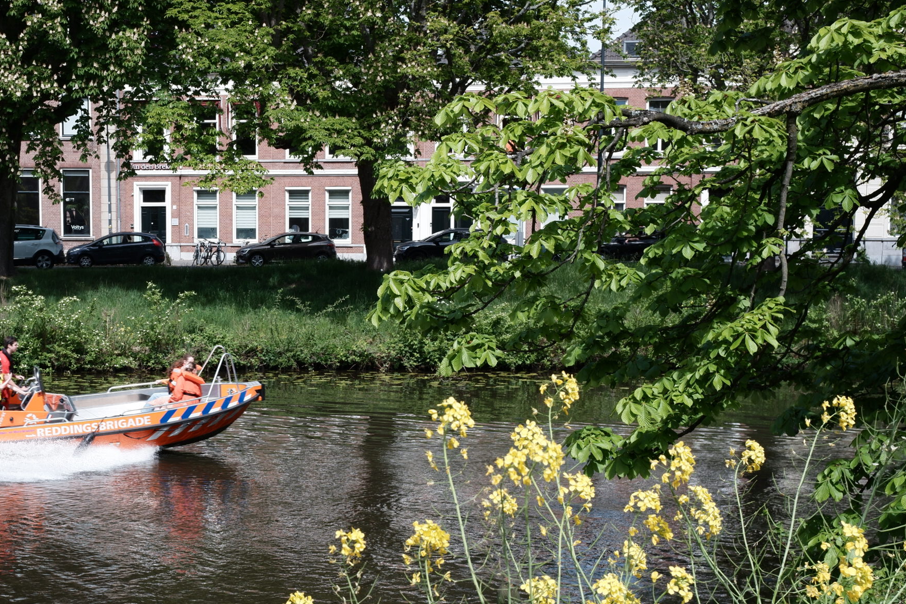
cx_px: 289
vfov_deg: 22.5
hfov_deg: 33.1
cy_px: 408
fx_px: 1510
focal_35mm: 60
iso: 200
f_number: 9
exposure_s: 1/350
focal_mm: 27
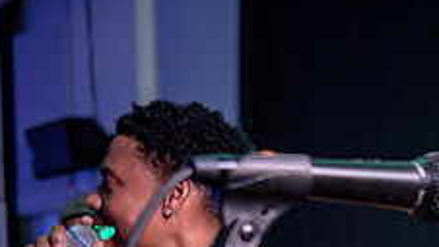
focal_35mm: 86
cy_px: 306
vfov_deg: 13.6
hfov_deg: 22.6
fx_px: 1001
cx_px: 536
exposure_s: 1/60
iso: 400
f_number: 3.5
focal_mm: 32
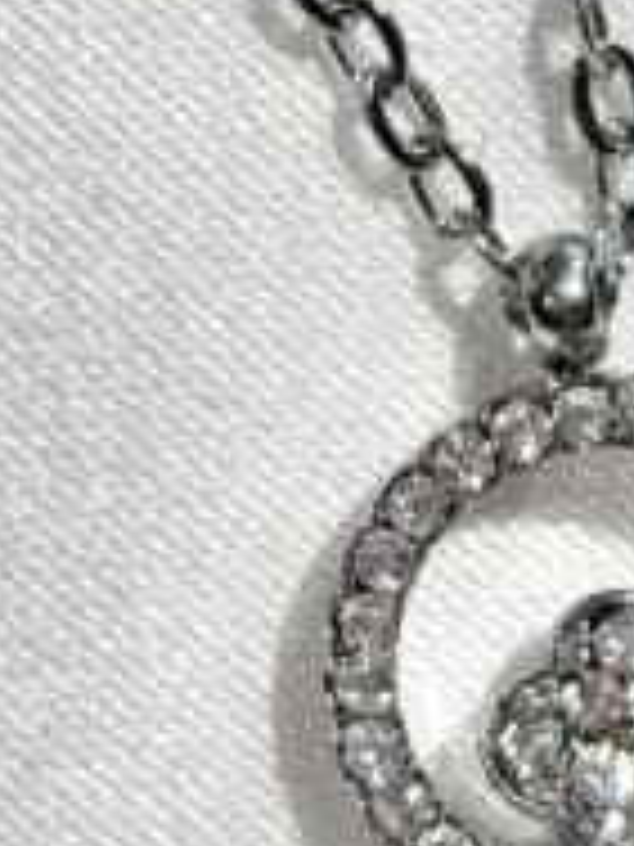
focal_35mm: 283
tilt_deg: -62.3
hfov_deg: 5.2
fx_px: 6911
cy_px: 9
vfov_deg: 7.0
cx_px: 625
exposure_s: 1/356
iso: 32
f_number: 1.6
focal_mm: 5.96
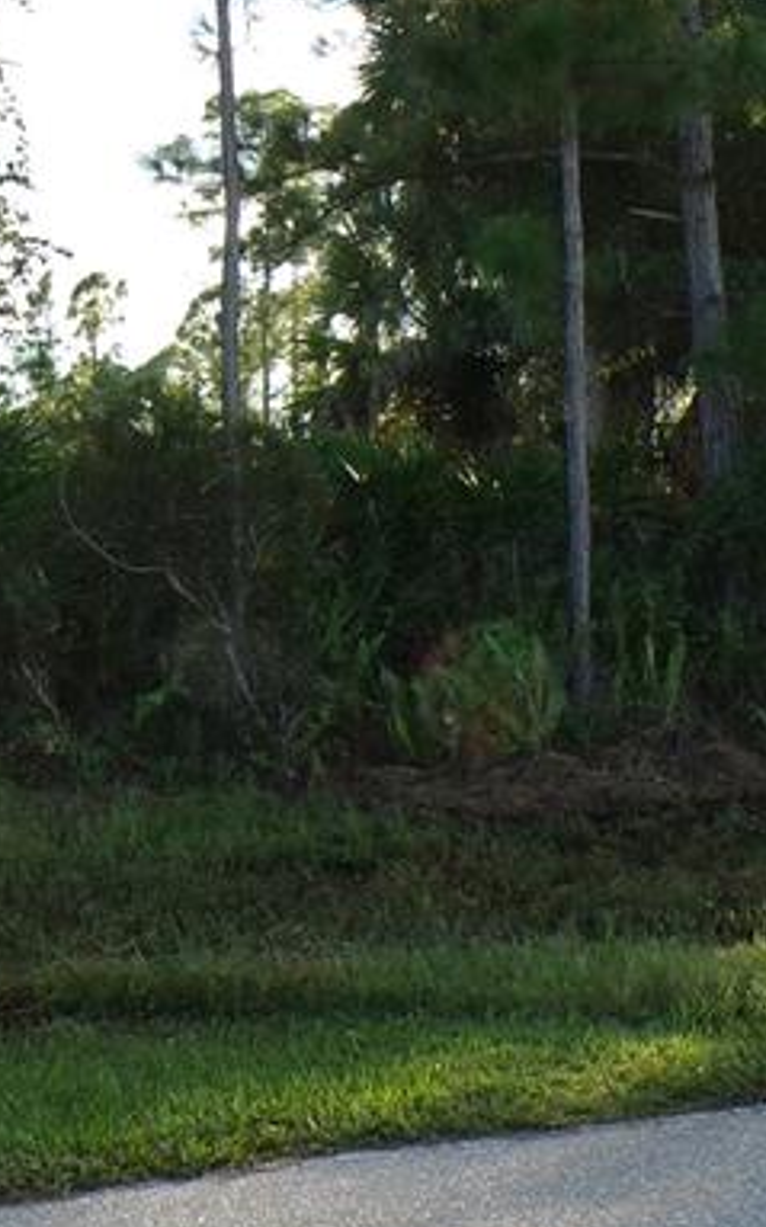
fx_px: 2274
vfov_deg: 30.1
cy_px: 449
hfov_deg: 18.8
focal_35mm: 68
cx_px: 103
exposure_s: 1/180
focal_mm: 4.3
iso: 100
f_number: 4.4
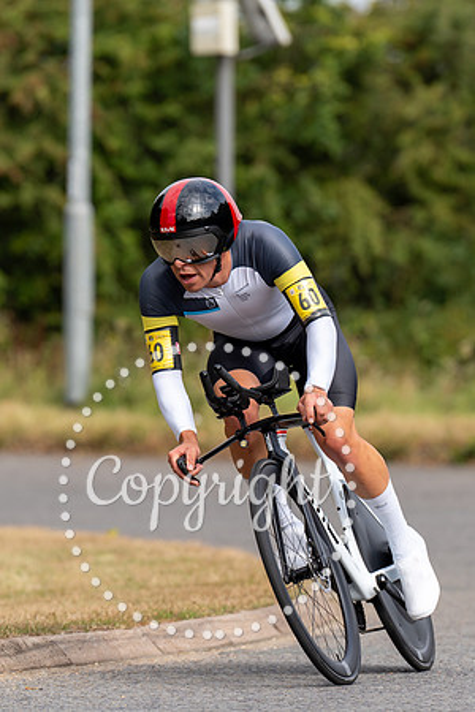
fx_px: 6996
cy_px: 335
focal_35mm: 354
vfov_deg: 5.8
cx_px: 308
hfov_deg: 3.9
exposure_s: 1/1000
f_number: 3.5
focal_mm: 200
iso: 125
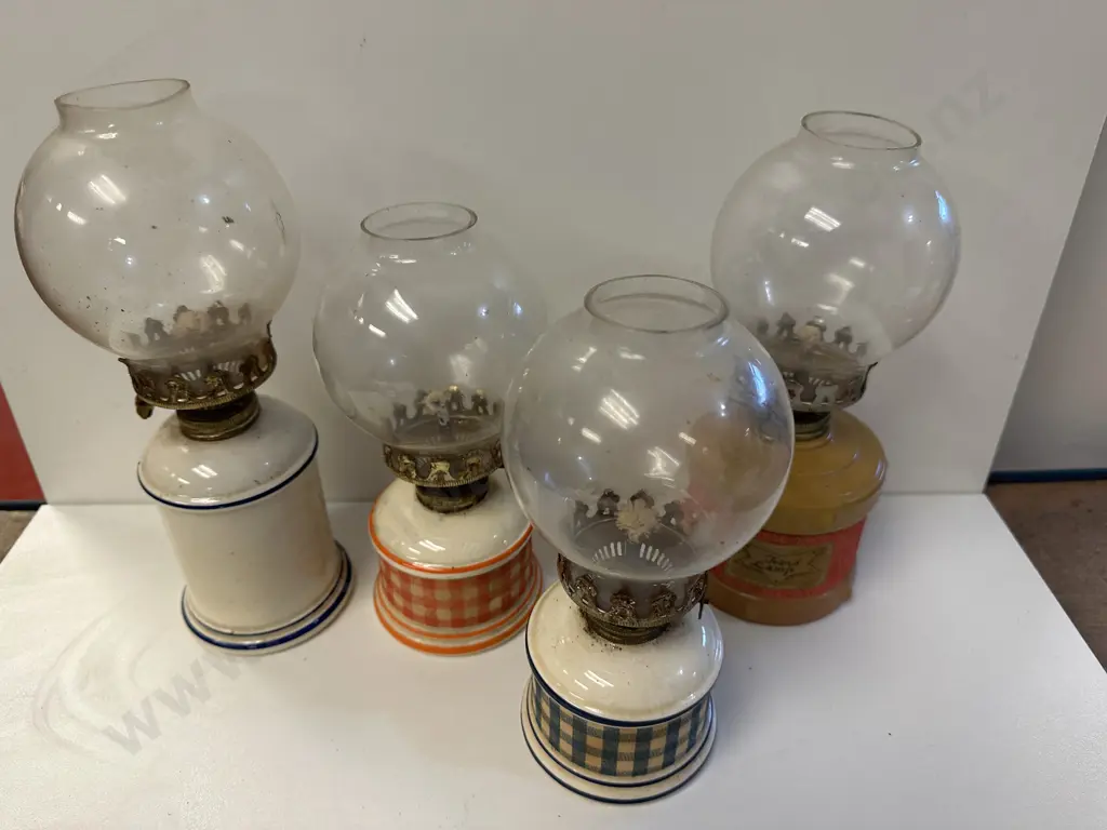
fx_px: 768
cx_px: 554
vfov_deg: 56.8
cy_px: 415
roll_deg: +2.2
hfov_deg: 71.6
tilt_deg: -36.7
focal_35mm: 24
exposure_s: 1/100
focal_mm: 6.86
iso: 160
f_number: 1.78
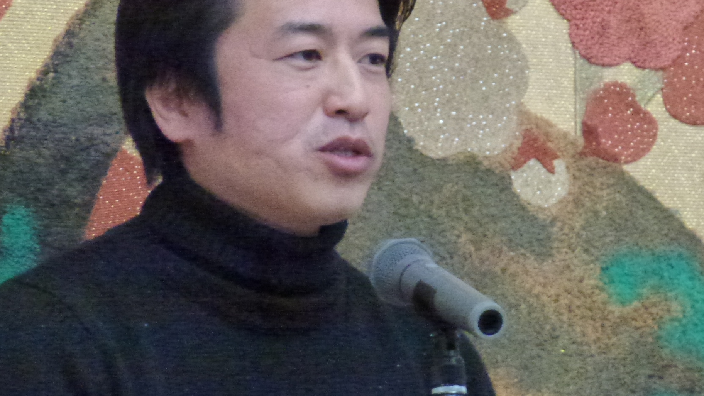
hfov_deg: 4.3
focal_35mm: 500
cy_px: 217
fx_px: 9334
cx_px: 345
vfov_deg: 2.4
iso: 1600
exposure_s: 1/60
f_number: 5.8
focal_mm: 58.6
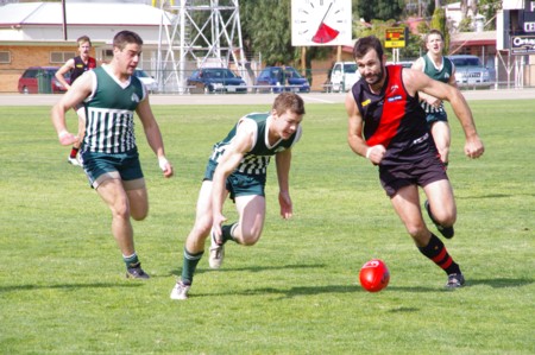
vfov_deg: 6.9
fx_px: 2954
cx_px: 268
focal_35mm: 199
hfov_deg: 10.3
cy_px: 178
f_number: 13
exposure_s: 1/320
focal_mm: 133
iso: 400
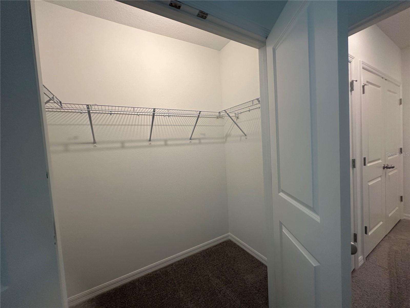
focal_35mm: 14
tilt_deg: -2.1
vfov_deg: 85.7
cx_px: 205
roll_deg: +3.0
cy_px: 154
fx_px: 166
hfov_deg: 102.1
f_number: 2.2
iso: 200
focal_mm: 2.22
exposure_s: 1/120
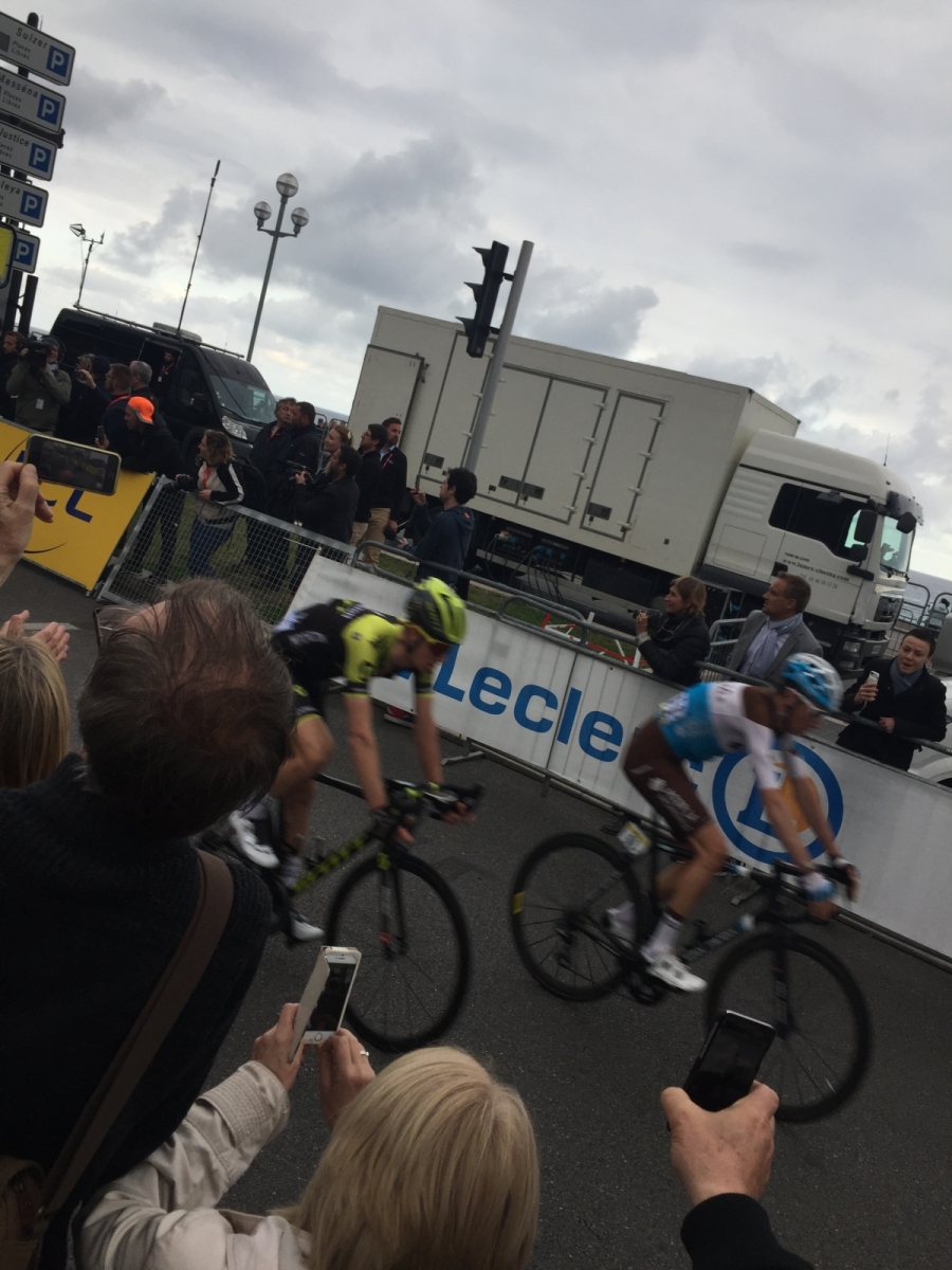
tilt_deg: -7.9
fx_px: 1063
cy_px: 635
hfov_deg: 48.2
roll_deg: -13.4
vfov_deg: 61.7
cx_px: 476
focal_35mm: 29
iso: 32
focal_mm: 4.15
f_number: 2.2
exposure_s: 1/366
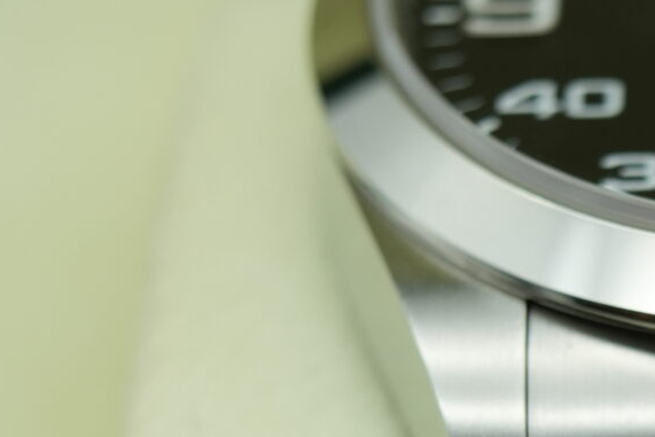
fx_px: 2857
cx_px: 831
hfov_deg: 12.7
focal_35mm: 157
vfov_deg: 8.6
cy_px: 547
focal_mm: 35
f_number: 5
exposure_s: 1/250
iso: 400
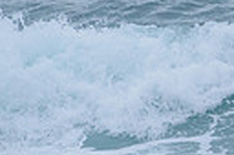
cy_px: 92
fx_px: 18216
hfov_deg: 0.7
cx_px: 551
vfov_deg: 0.5
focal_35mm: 2806
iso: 1400
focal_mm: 500
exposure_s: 1/2000
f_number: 5.6
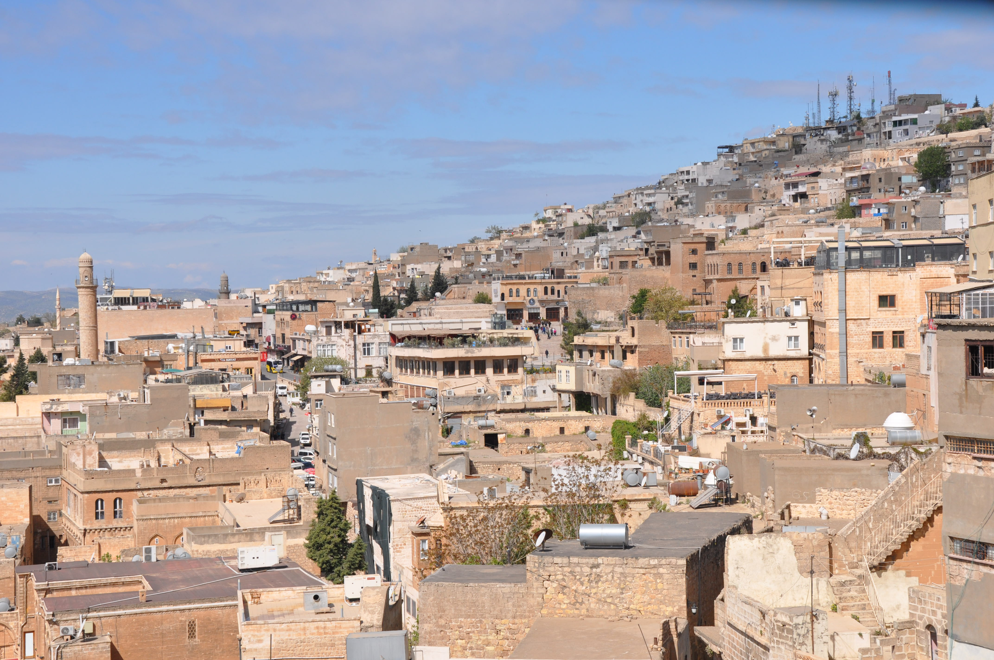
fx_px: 1820
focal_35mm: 66
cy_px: 330
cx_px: 497
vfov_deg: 20.6
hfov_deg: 30.5
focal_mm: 44
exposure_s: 1/500
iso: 200
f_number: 11
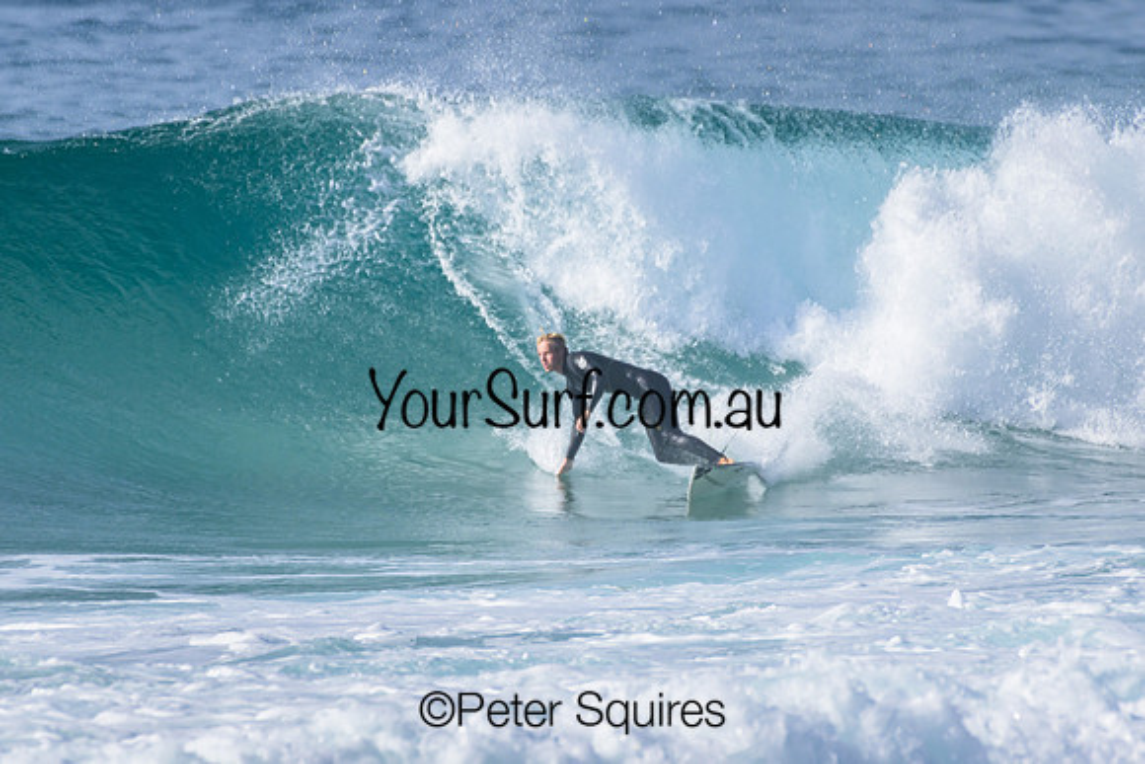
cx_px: 572
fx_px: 31812
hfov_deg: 2.1
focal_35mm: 1000
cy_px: 382
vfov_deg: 1.4
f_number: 11
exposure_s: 1/2000
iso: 900
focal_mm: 1000
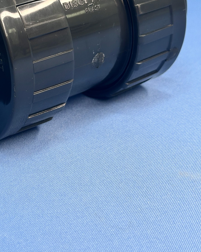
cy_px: 53
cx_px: 45
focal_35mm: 85
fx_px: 632
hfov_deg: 17.9
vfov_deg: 22.2
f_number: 1.78
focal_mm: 6.86
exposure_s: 1/100
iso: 40
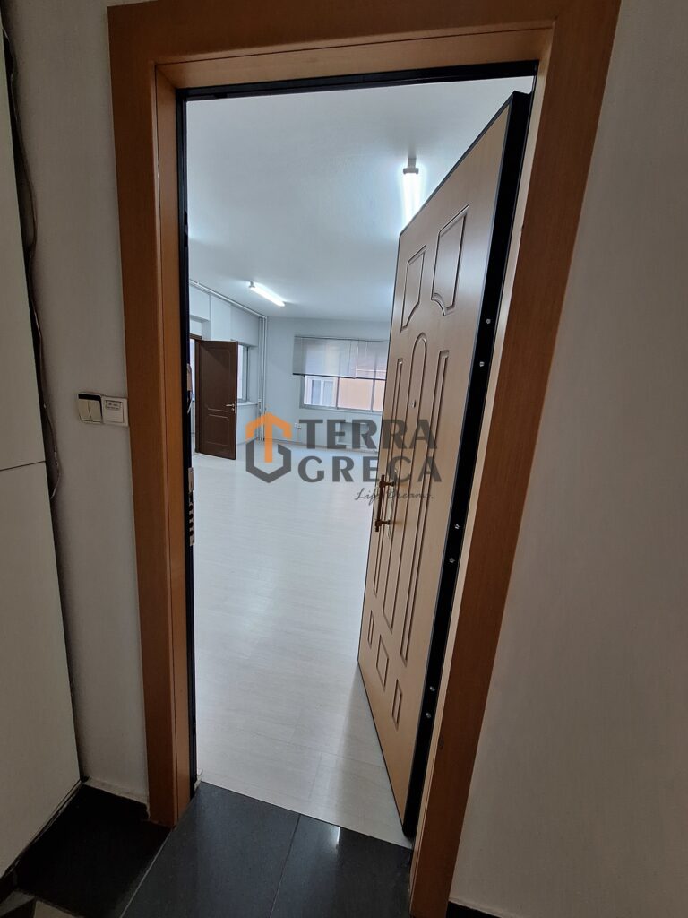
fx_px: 345
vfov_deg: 106.2
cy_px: 459
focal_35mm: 13
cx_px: 344
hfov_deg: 89.9
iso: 125
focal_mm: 1.74
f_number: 2.2
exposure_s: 1/40
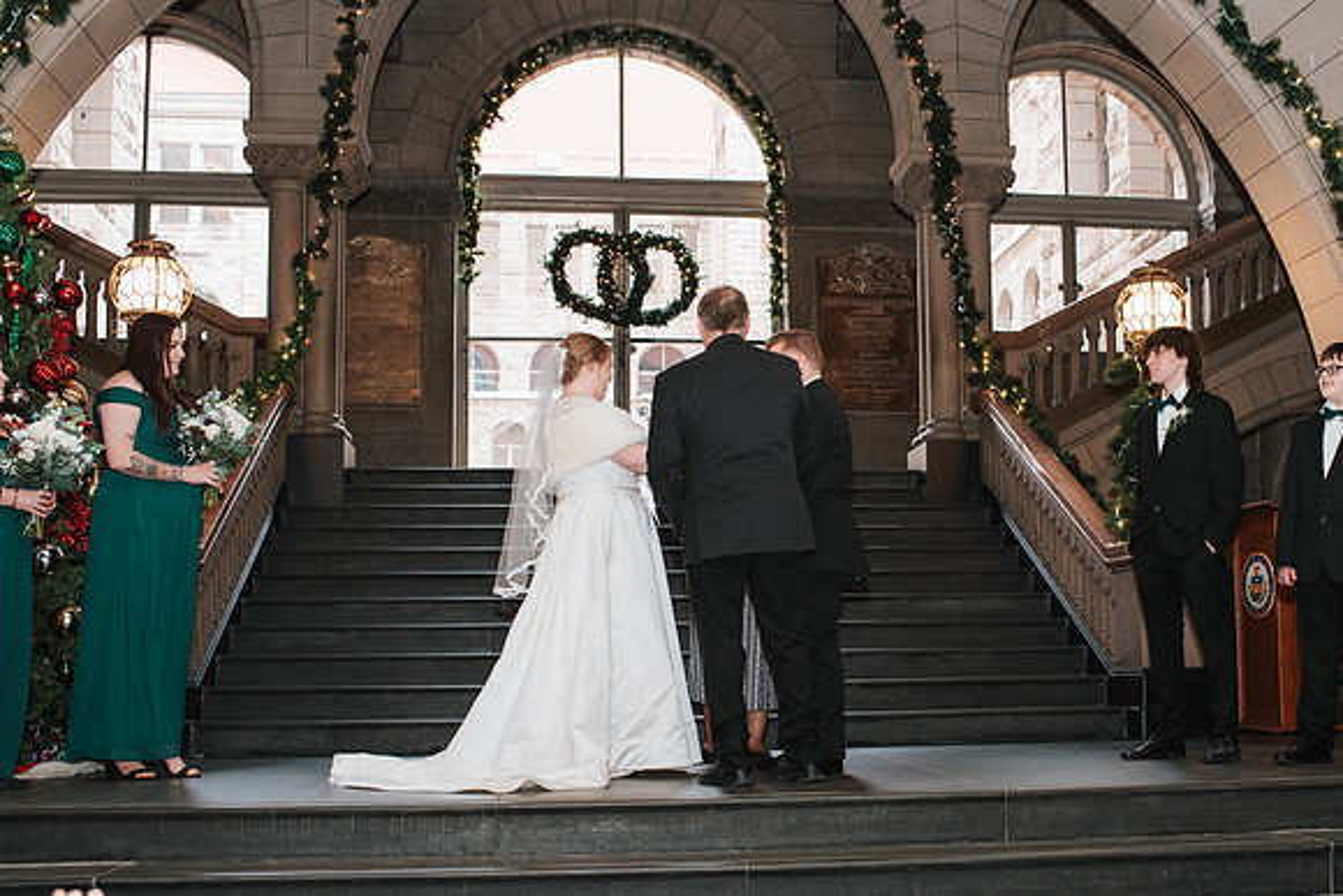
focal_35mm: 43
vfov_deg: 31.0
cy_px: 546
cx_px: 782
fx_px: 1612
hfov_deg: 45.1
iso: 1000
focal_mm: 35
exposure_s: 1/200
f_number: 3.5
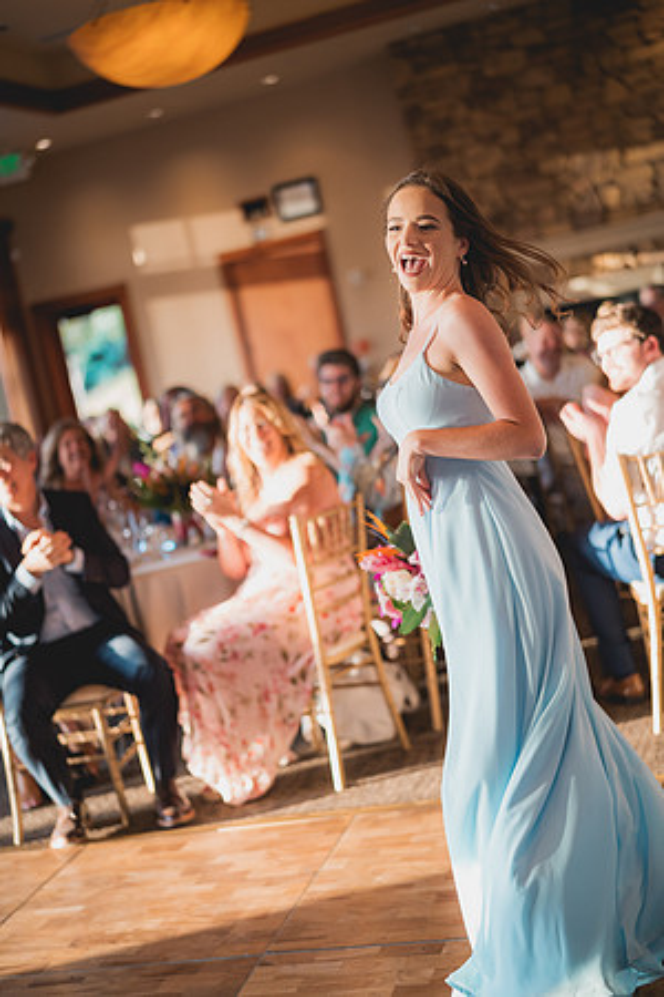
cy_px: 498
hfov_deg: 27.0
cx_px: 332
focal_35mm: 50
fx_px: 1383
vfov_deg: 39.6
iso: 1250
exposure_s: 1/800
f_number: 1.4
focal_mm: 50
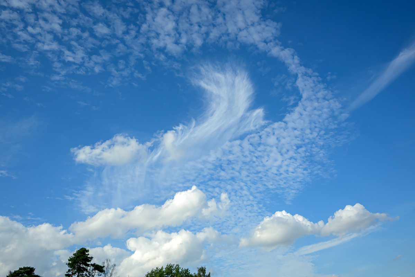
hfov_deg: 58.3
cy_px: 138
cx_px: 208
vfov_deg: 40.8
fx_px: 372
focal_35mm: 32
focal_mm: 21.5
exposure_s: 1/1000
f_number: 8
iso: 200
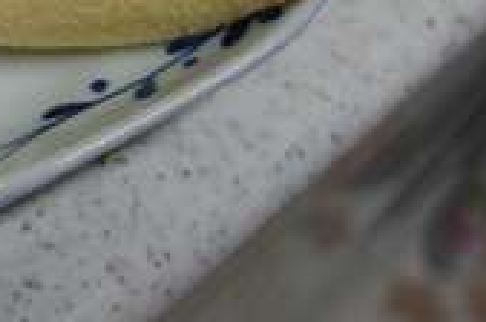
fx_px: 1118
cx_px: -147
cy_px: -50
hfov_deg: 22.0
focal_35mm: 83
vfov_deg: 15.8
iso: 125
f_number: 1.8
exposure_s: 1/100
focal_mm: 10.4
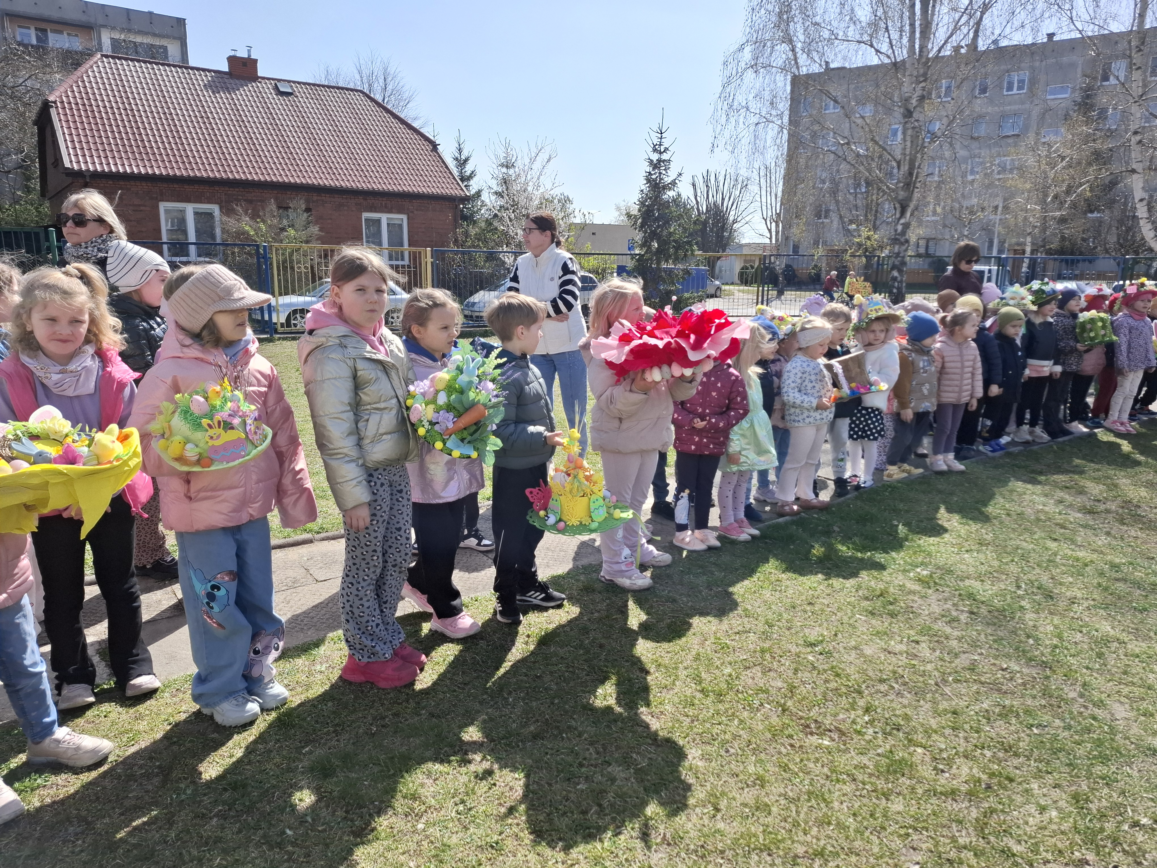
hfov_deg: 73.9
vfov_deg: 58.9
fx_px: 769
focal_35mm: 23
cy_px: 434
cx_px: 578
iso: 50
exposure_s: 1/1855
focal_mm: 5.54
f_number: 1.8
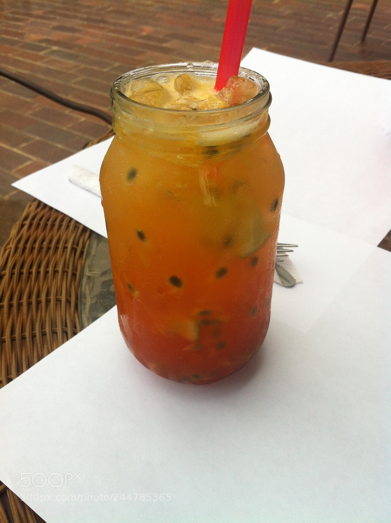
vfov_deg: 52.7
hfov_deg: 40.6
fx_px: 529
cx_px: 196
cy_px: 262
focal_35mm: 35
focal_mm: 3.85
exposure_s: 1/1257
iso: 80
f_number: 2.8
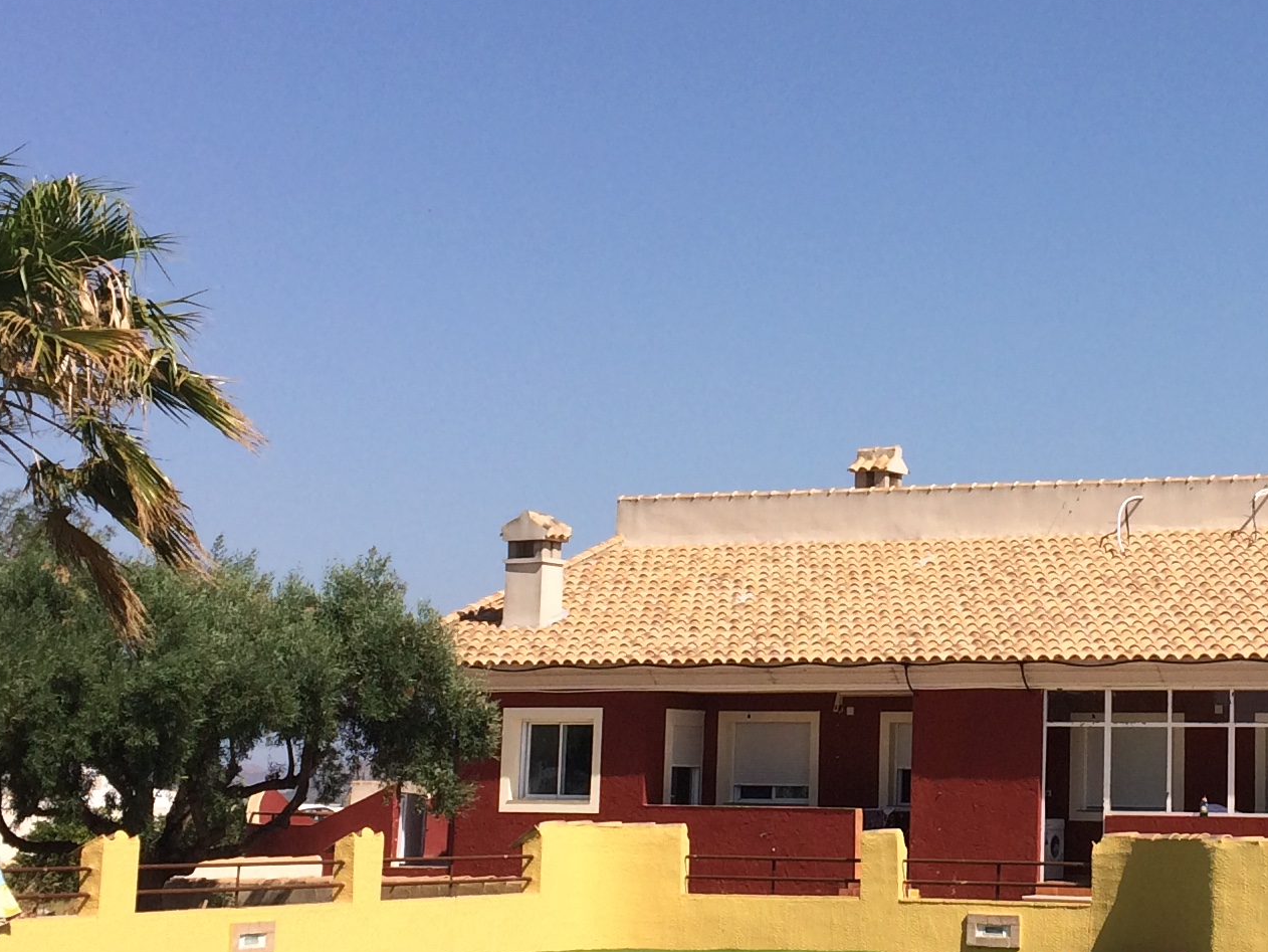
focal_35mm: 75
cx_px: 1056
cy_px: 363
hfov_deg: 25.4
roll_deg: -0.8
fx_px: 2748
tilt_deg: +7.1
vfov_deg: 19.6
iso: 32
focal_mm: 4.15
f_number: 2.2
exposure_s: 1/2933
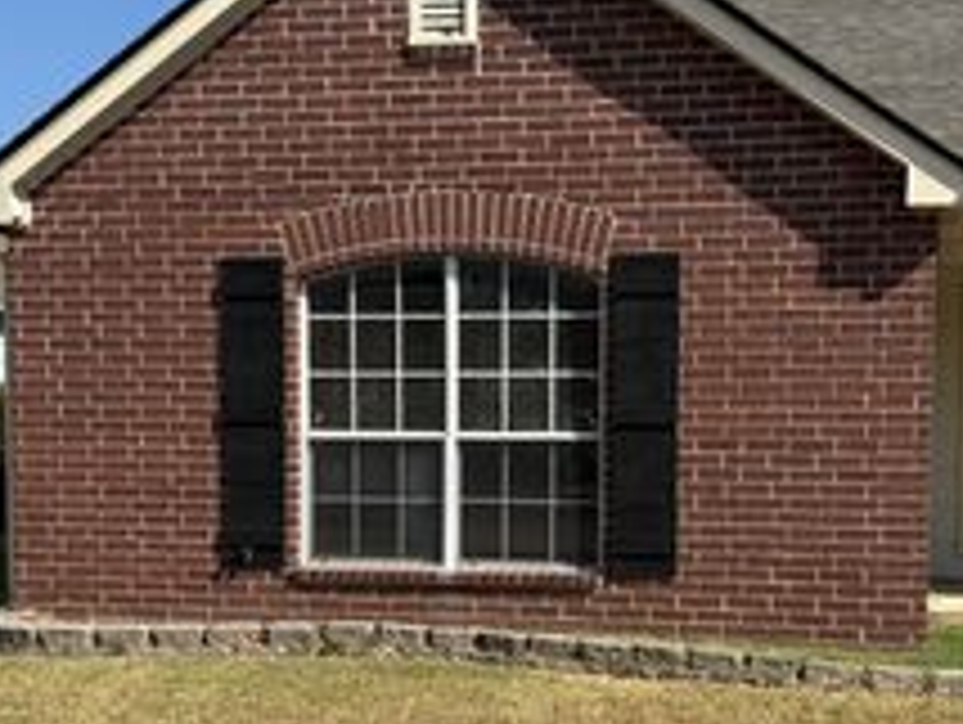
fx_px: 1560
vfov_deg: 25.9
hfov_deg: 34.1
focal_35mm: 56
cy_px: 533
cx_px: 598
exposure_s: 1/4049
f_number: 1.78
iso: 80
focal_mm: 6.76
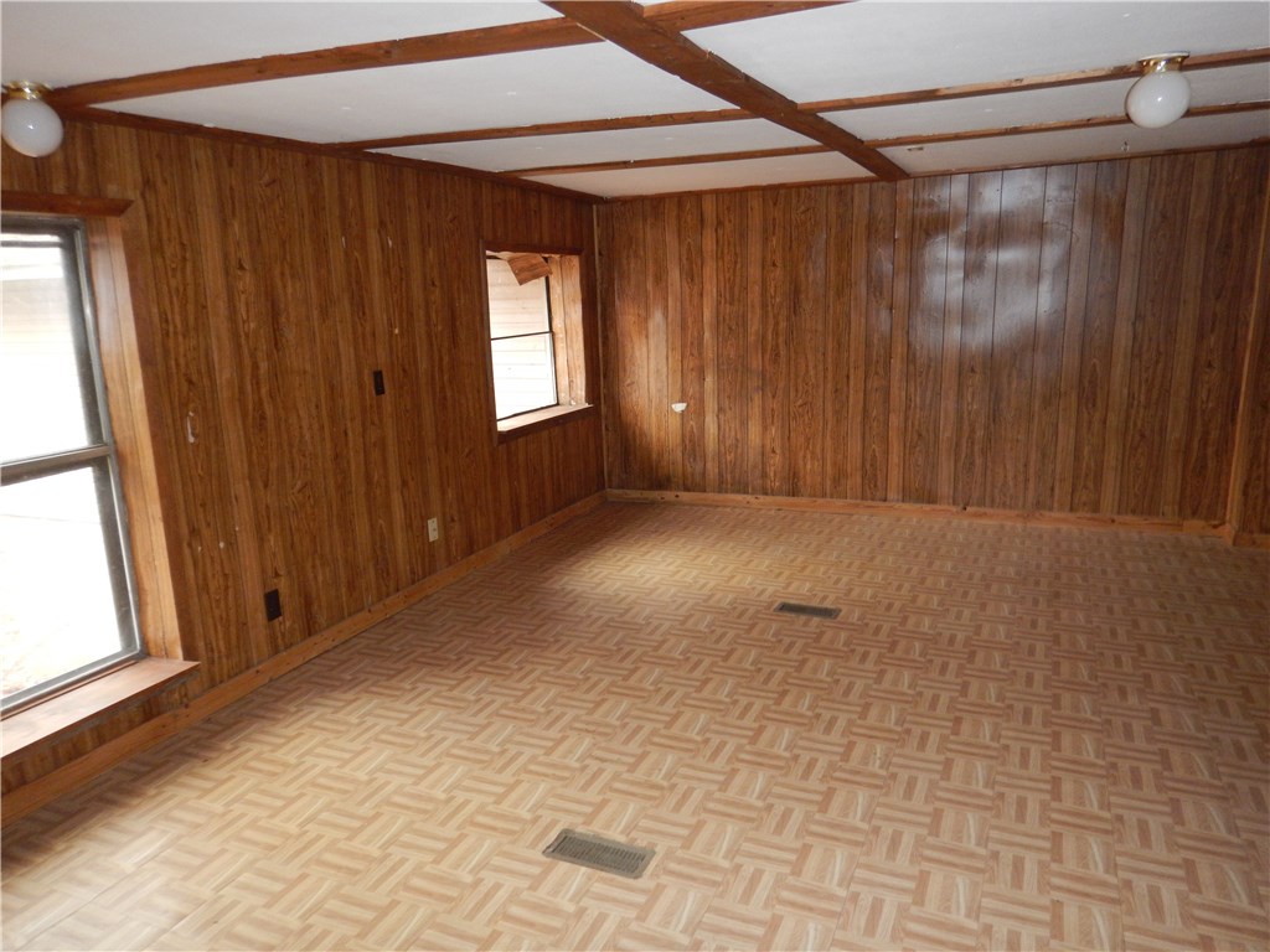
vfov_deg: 56.8
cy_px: 476
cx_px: 635
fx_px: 881
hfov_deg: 71.6
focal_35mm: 24
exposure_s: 1/30
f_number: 2.8
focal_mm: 4.3
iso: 280
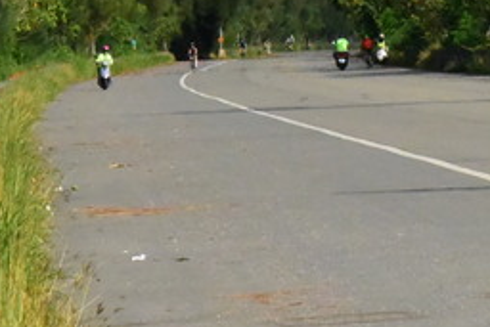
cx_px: 565
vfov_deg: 2.7
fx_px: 6836
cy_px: 58
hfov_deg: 4.1
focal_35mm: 502
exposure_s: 1/4000
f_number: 29
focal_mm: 165
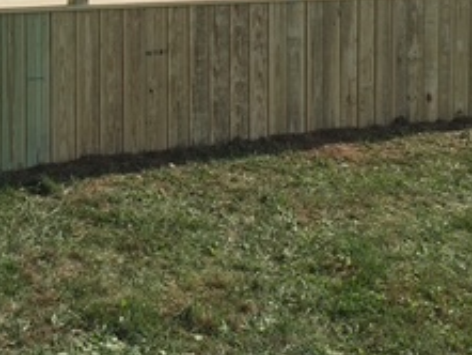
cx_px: 177
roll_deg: -0.2
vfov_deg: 17.2
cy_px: -9
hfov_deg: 23.2
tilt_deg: -0.5
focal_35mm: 84
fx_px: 1146
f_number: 2.2
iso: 25
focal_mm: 4.15
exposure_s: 1/999
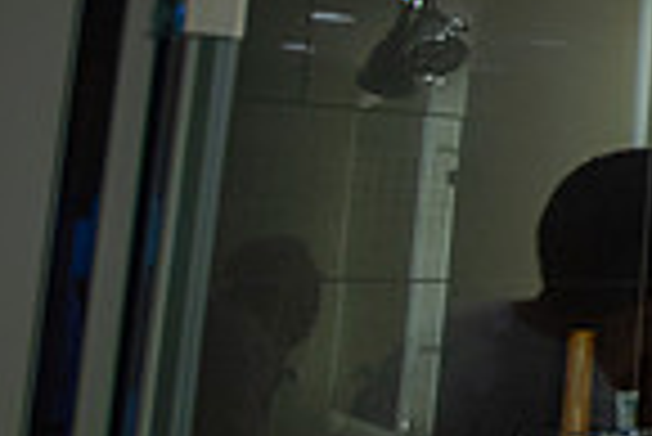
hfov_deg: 19.5
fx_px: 1305
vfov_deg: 18.9
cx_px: 1223
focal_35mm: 72
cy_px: 128
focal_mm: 18
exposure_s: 1/800
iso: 125
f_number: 2.8
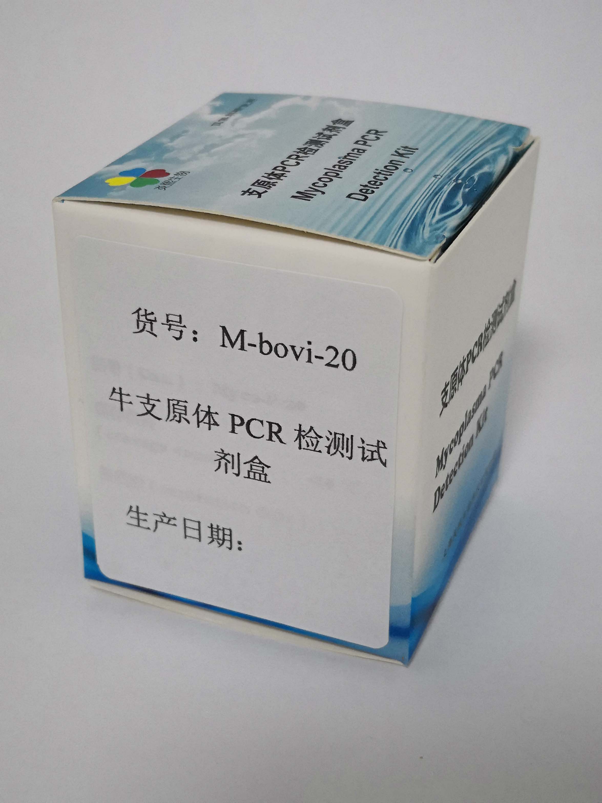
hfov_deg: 27.0
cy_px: 402
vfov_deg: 35.5
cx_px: 301
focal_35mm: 54
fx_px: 1252
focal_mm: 3.95
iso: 160
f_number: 1.6
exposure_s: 1/40
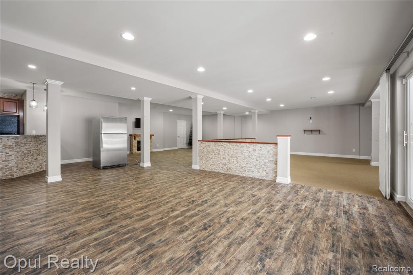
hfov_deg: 100.4
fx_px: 172
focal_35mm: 15
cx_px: 206
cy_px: 138
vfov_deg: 77.2
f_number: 11
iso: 100
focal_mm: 15
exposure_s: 2
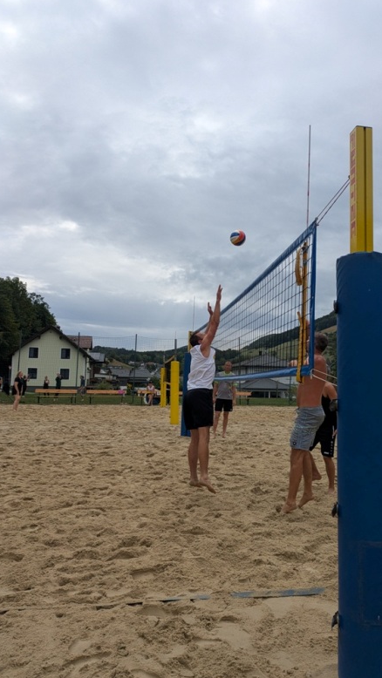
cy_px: 340
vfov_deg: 67.9
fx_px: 504
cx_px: 237
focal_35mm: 28
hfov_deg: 41.2
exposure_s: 1/1776
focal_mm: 5.43
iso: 45
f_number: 1.89
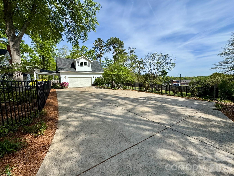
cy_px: 88
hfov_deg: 102.1
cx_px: 117
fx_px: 95
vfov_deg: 85.7
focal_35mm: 14
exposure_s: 1/2146
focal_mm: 2.22
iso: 50
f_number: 2.2
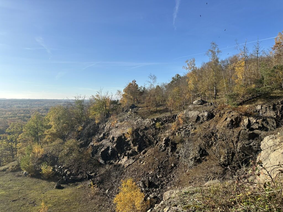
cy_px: 106
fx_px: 196
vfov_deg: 56.8
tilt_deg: -1.9
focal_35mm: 24
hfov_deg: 71.6
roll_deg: -0.5
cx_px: 142
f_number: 1.78
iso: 80
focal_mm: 6.86
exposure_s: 1/4348
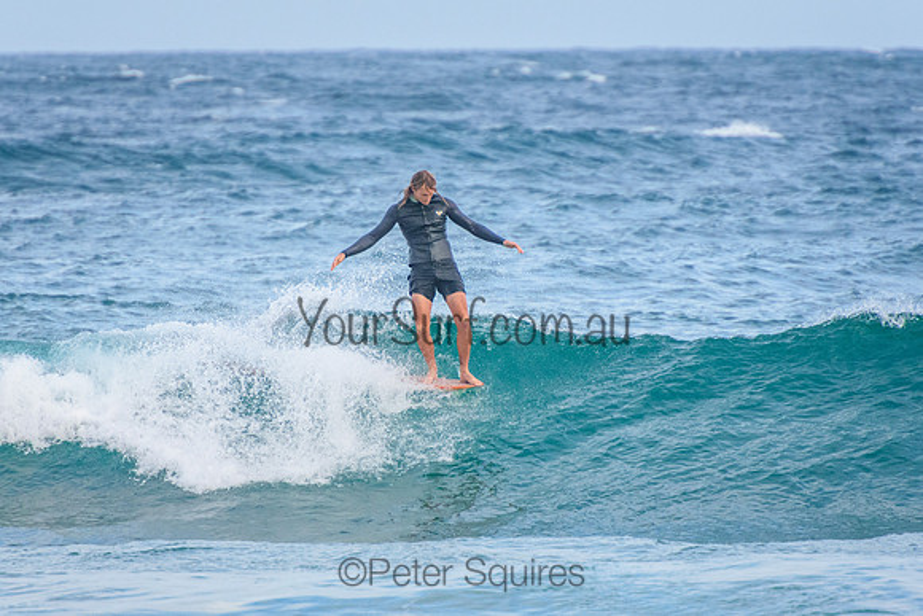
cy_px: 308
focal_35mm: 615
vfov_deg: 2.2
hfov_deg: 3.4
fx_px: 15765
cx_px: 462
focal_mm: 400
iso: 1000
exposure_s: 1/1600
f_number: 5.6
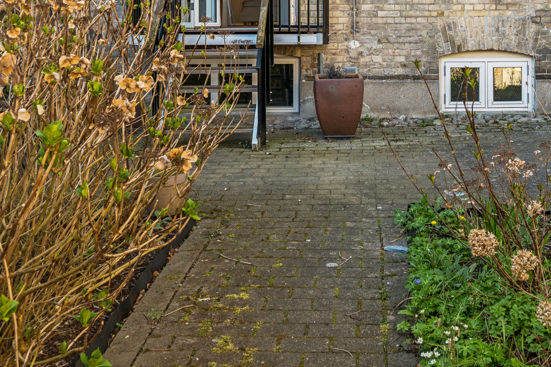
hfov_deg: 38.3
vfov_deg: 24.5
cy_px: -44
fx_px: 783
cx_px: 368
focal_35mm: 51
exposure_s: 1/125
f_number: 6.3
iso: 200
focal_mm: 22.5
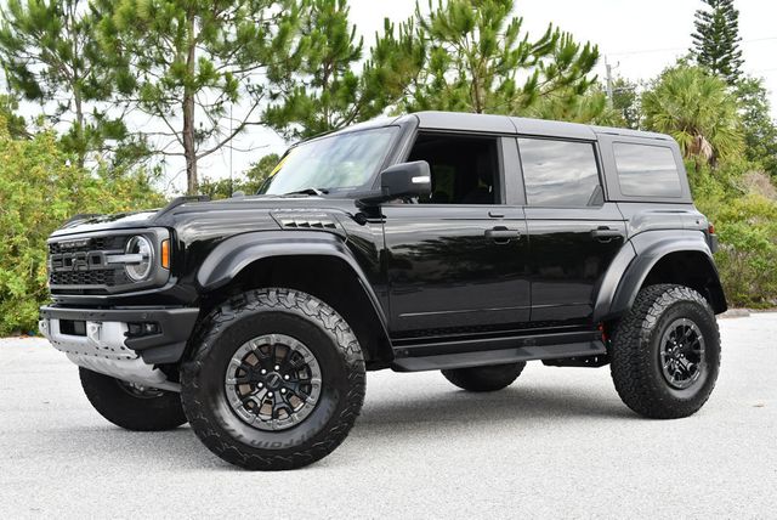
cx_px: 388
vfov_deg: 28.1
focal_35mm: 48
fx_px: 1037
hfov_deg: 41.1
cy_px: 260
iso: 220
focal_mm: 24
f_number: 5.6
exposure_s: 1/250
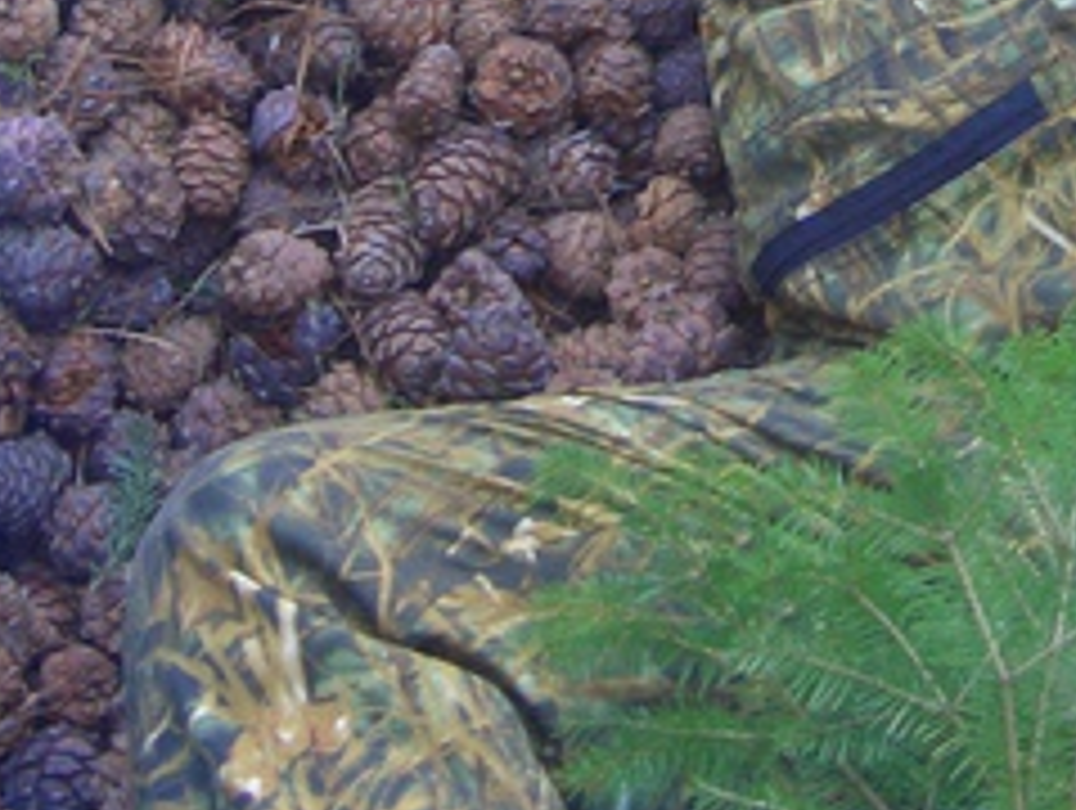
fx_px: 3549
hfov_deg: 17.2
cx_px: 549
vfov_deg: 12.7
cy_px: -205
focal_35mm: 114
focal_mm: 8
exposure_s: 1/125
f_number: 2.8
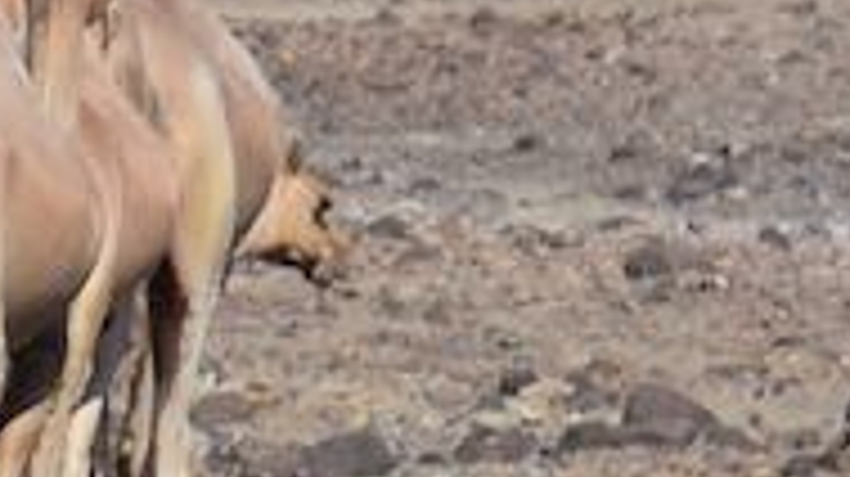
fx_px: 48063
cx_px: -639
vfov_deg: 0.6
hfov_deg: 1.0
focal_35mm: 2134
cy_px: 27
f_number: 11
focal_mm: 200
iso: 200
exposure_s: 1/400
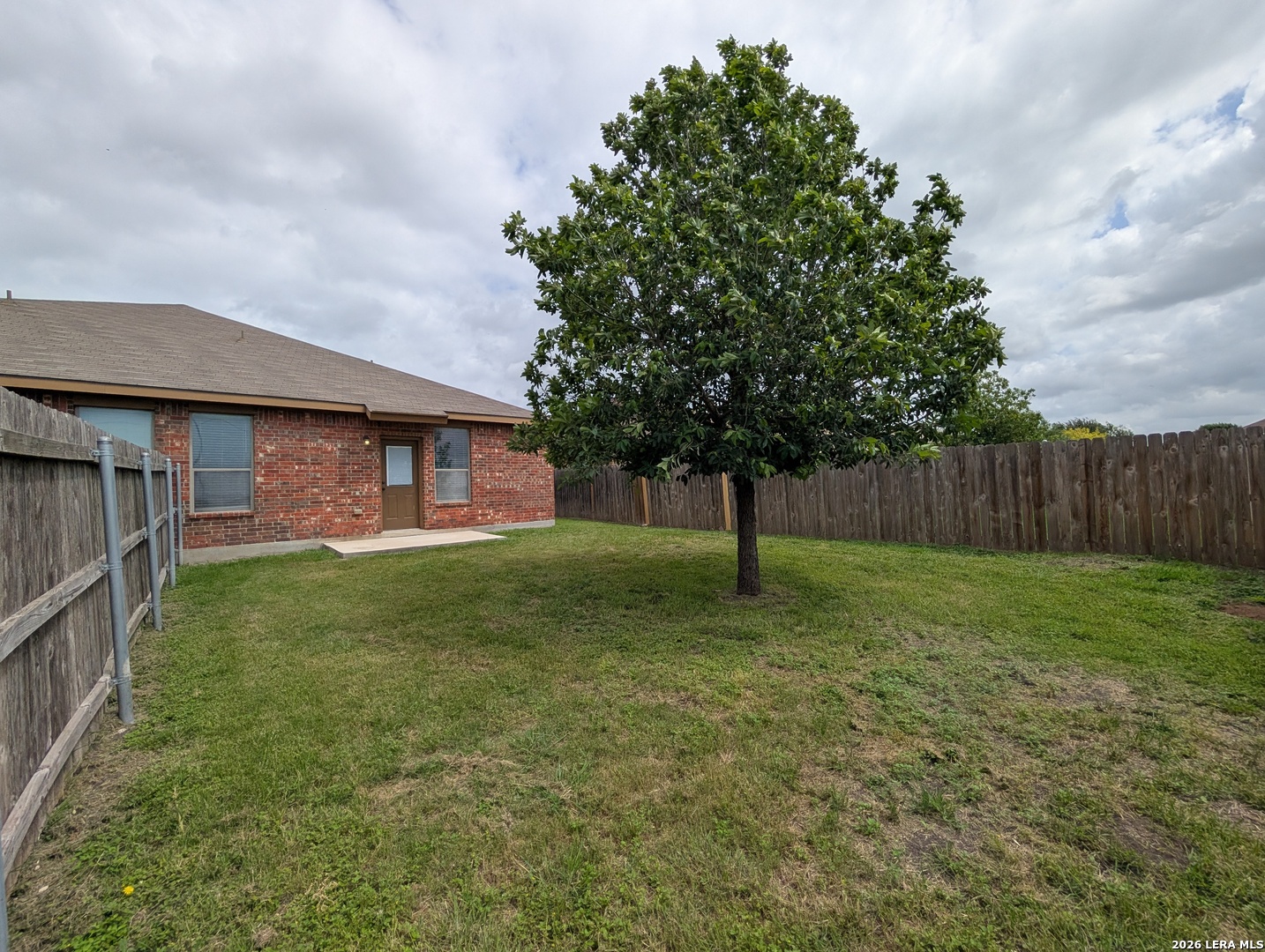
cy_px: 476
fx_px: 439
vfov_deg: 94.7
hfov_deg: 110.5
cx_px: 632
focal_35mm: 12
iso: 57
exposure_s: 1/4878
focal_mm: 2.02
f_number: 1.7
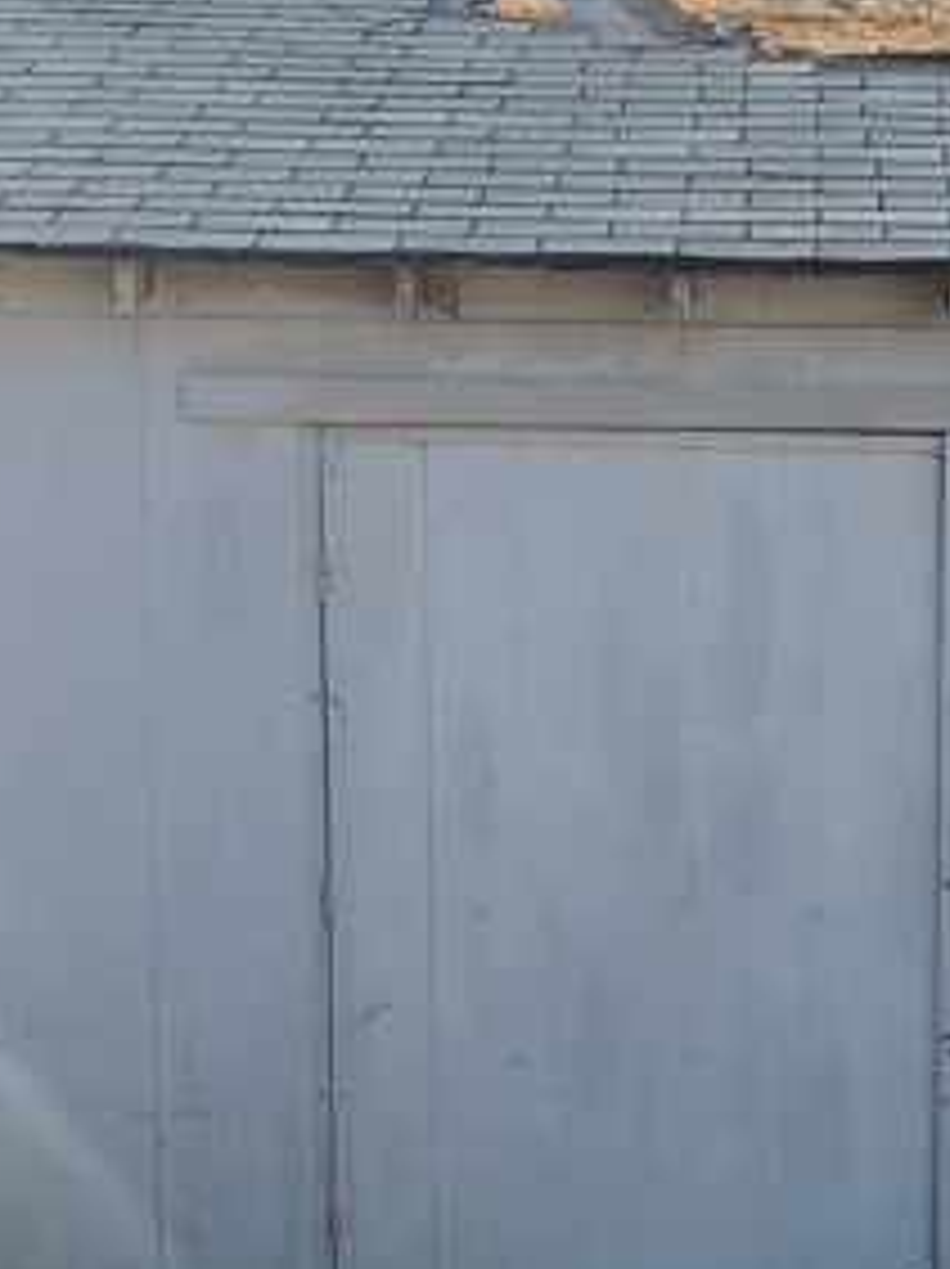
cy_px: 1040
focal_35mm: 79
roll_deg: +2.0
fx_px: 2895
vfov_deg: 24.3
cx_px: 932
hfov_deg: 18.2
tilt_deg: -4.3
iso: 25
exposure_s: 1/1083
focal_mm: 4.15
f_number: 2.2
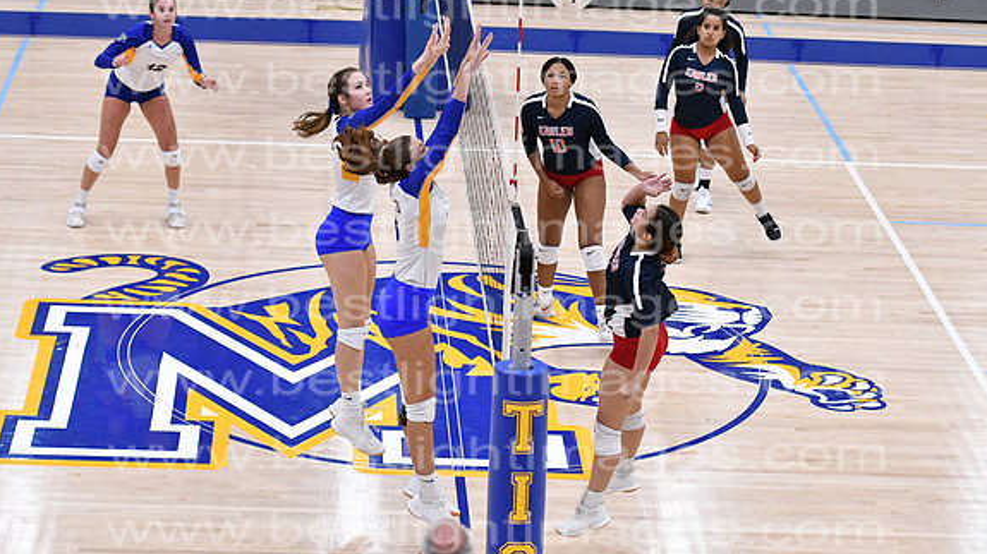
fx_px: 2904
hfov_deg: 19.3
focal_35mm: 111
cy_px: 270
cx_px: 496
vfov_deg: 10.9
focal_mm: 70
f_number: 3.2
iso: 6400
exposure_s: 1/1000
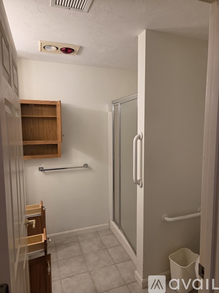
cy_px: 146
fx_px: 194
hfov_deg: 58.9
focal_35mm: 23
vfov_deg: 73.9
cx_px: 110
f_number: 1.8
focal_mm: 5.4
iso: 400
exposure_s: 1/120
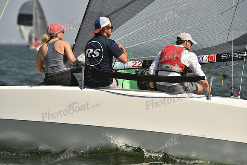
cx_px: 124
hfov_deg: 5.2
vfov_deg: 3.4
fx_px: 2745
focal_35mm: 400
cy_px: 82
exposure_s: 1/1250
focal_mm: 400
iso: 400
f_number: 10
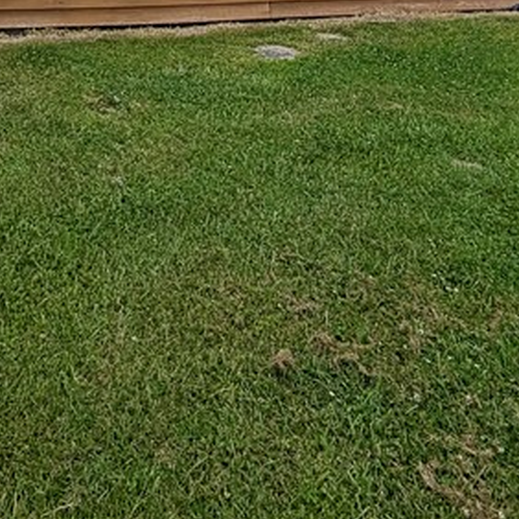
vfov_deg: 29.0
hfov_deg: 36.0
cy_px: -186
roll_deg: -2.5
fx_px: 763
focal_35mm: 45
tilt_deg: -1.0
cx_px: 88
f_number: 2.2
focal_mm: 2.22
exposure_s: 1/770
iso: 25
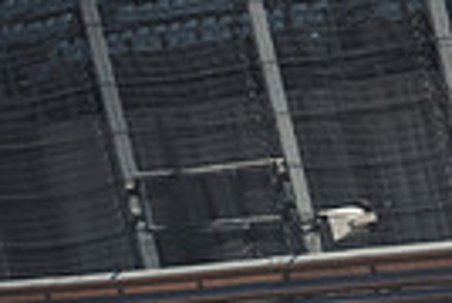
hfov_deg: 3.2
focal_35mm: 647
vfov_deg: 2.1
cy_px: 517
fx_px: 8142
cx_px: 948
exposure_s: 1/4000
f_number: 4.5
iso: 1250
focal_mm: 100
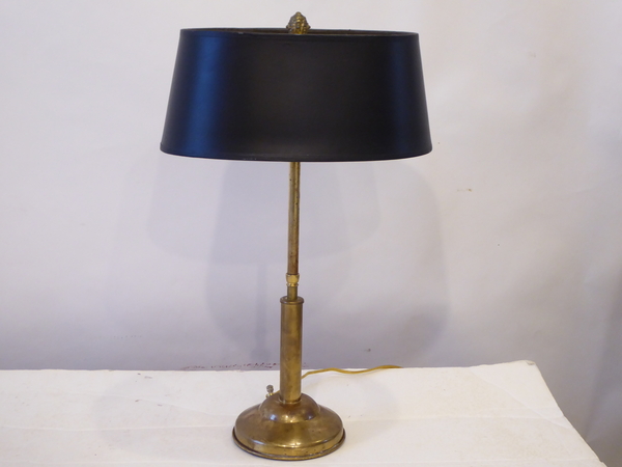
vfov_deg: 25.7
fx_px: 1024
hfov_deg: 33.8
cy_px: 234
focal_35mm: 57
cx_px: 311
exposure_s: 1/20
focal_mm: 9.6
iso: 400
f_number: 4.1
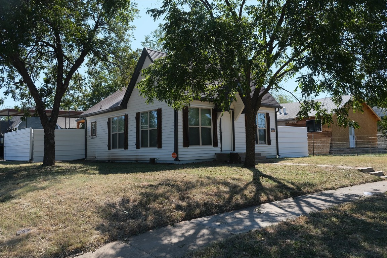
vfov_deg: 42.3
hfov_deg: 60.3
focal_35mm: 31
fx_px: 333
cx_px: 194
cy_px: 129
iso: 320
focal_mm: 20.5
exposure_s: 1/750
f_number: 5.6
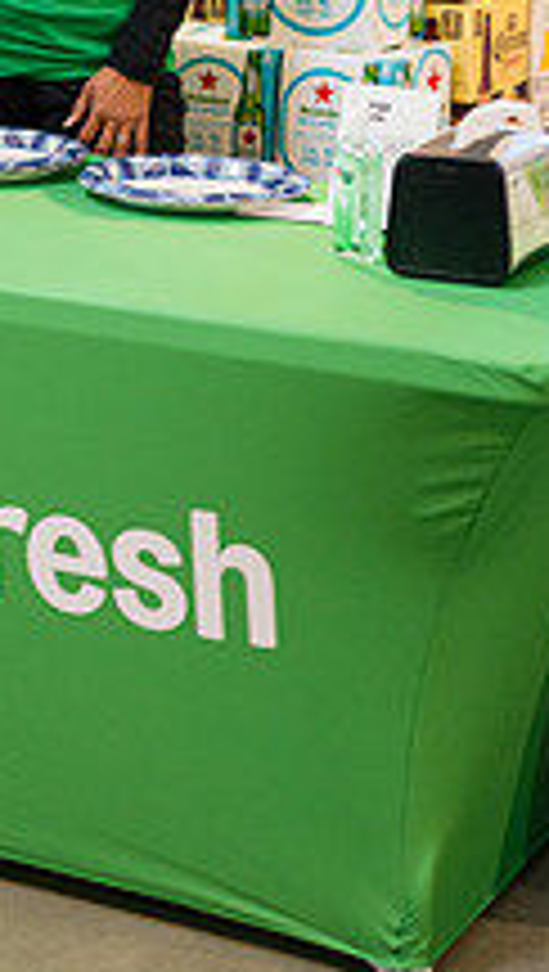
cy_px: -4
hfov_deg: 11.0
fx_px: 2812
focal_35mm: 109
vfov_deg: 19.1
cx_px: -18
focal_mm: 50
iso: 800
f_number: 1.4
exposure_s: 1/800
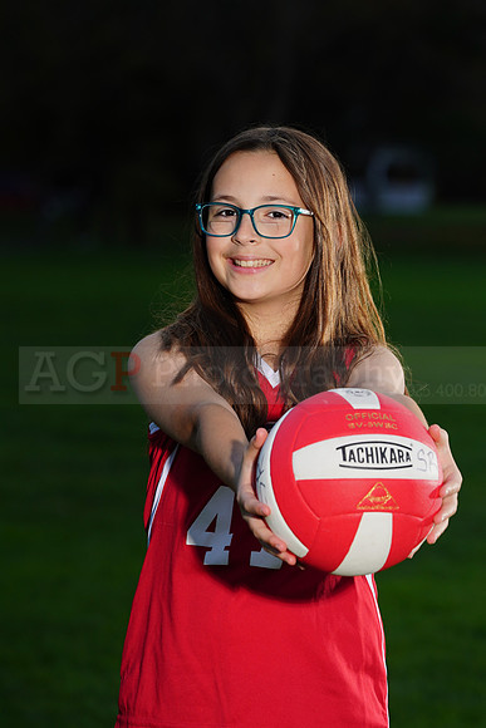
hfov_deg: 5.7
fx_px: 4877
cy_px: 364
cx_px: 243
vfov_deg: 8.5
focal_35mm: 241
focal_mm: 241
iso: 200
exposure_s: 1/250
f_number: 9
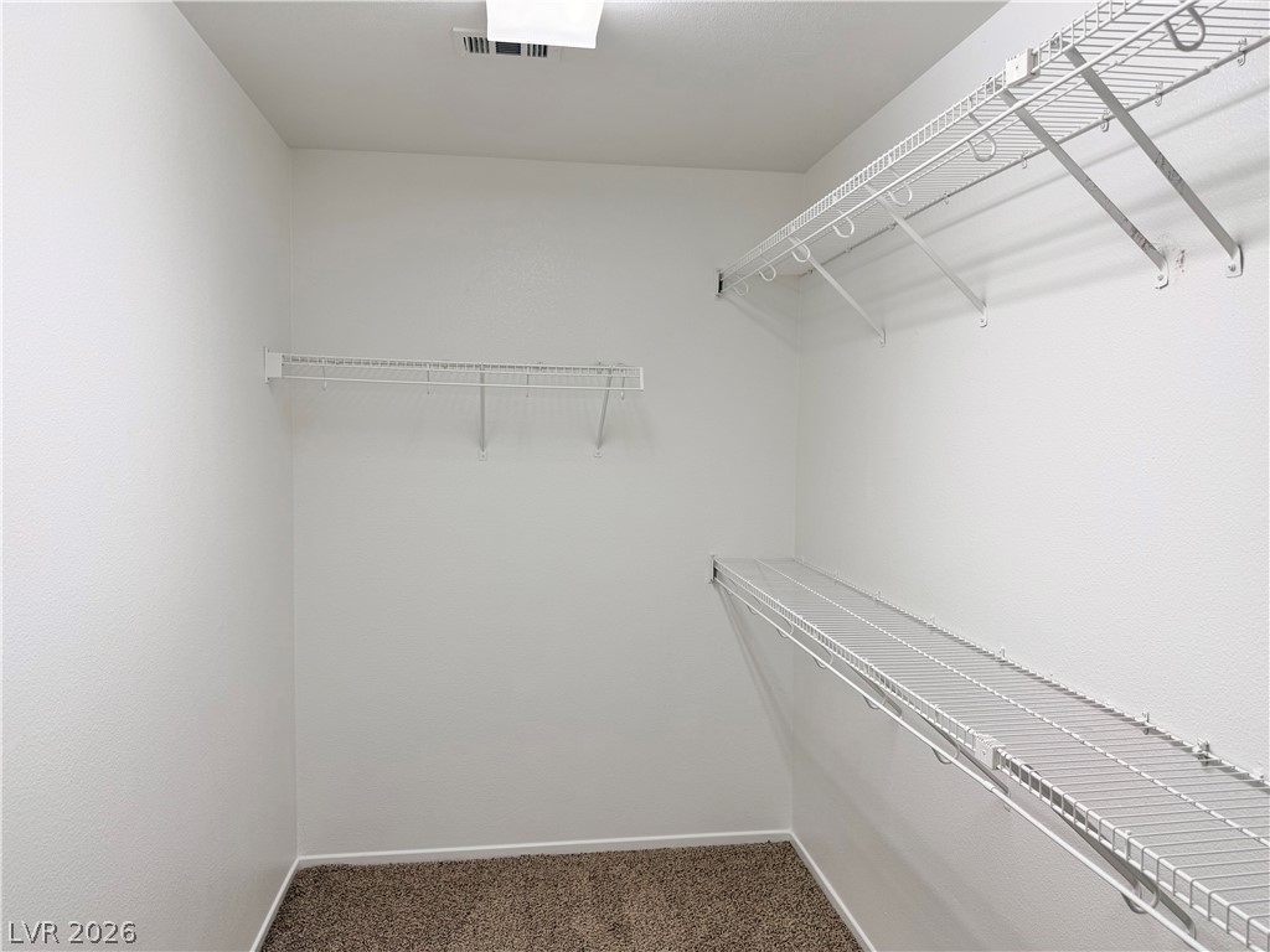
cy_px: 476
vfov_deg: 56.8
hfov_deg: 71.6
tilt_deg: -2.9
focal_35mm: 24
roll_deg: -0.7
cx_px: 635
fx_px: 881
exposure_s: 1/128
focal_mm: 6.76
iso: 50
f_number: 1.78
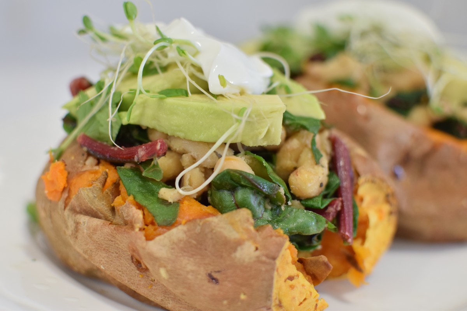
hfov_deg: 37.9
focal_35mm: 52
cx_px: 234
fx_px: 681
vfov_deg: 25.8
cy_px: 156
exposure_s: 1/80
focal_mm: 35
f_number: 3.5
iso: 500
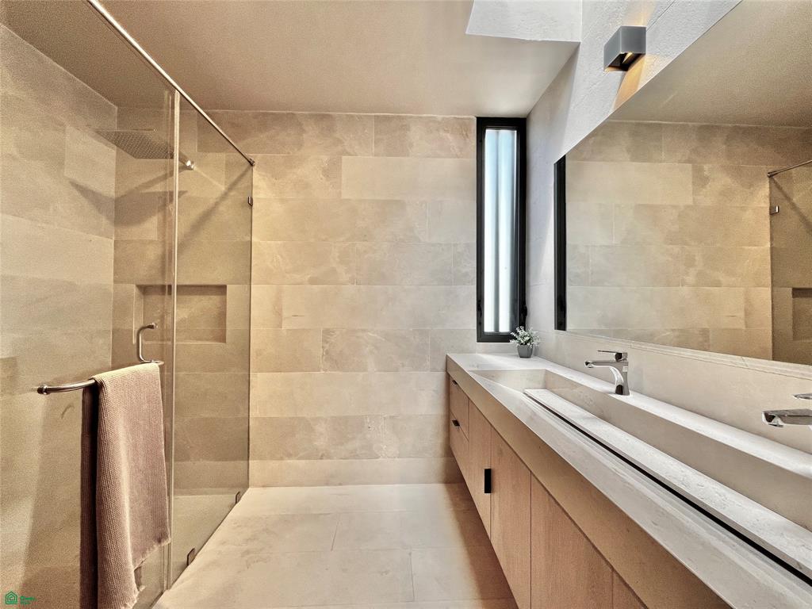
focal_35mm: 13
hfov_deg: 106.2
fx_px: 305
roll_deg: -0.3
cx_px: 406
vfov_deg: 89.9
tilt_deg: +0.3
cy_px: 304
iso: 80
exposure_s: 1/99
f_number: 1.8
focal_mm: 1.57
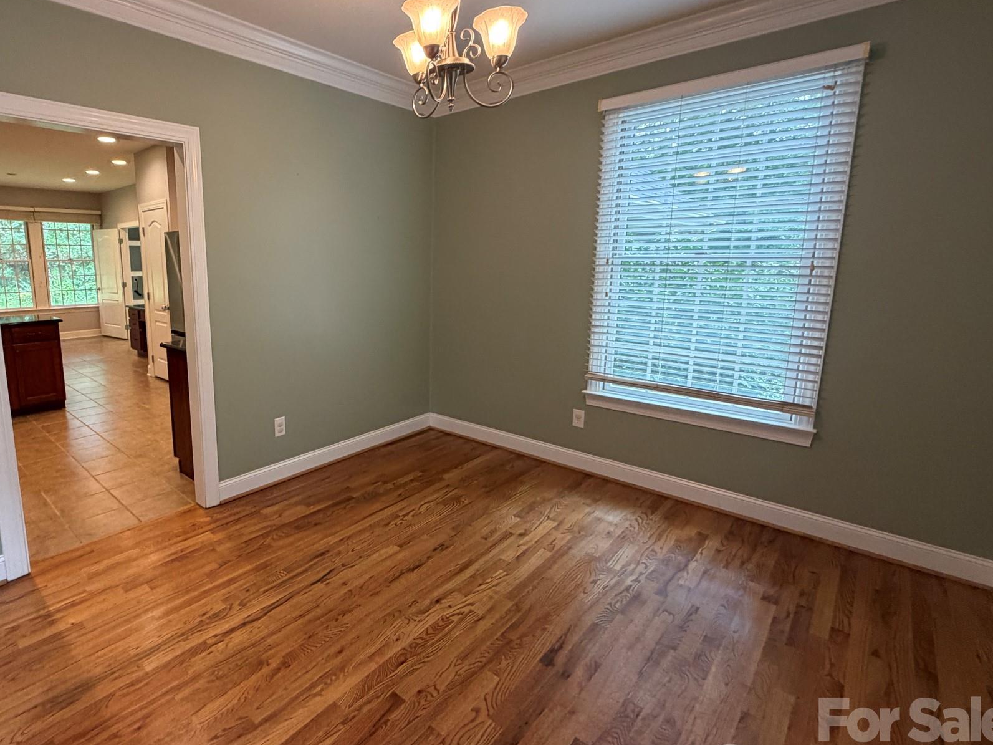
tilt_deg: -7.0
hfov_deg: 86.2
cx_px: 379
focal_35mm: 18
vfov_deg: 71.5
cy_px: 342
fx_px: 516
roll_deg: +1.2
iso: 250
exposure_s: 1/60
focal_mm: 2.22
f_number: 2.2
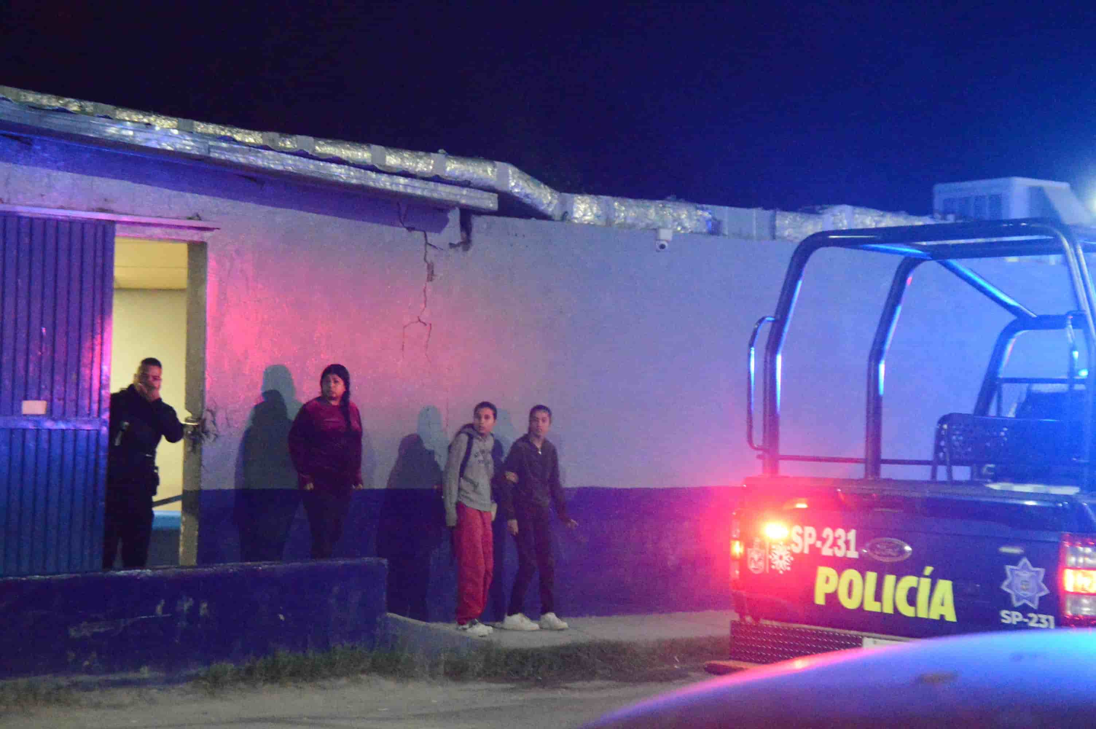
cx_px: 548
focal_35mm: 75
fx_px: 2281
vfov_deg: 18.1
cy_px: 364
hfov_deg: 27.0
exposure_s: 1/50
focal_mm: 50
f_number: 5
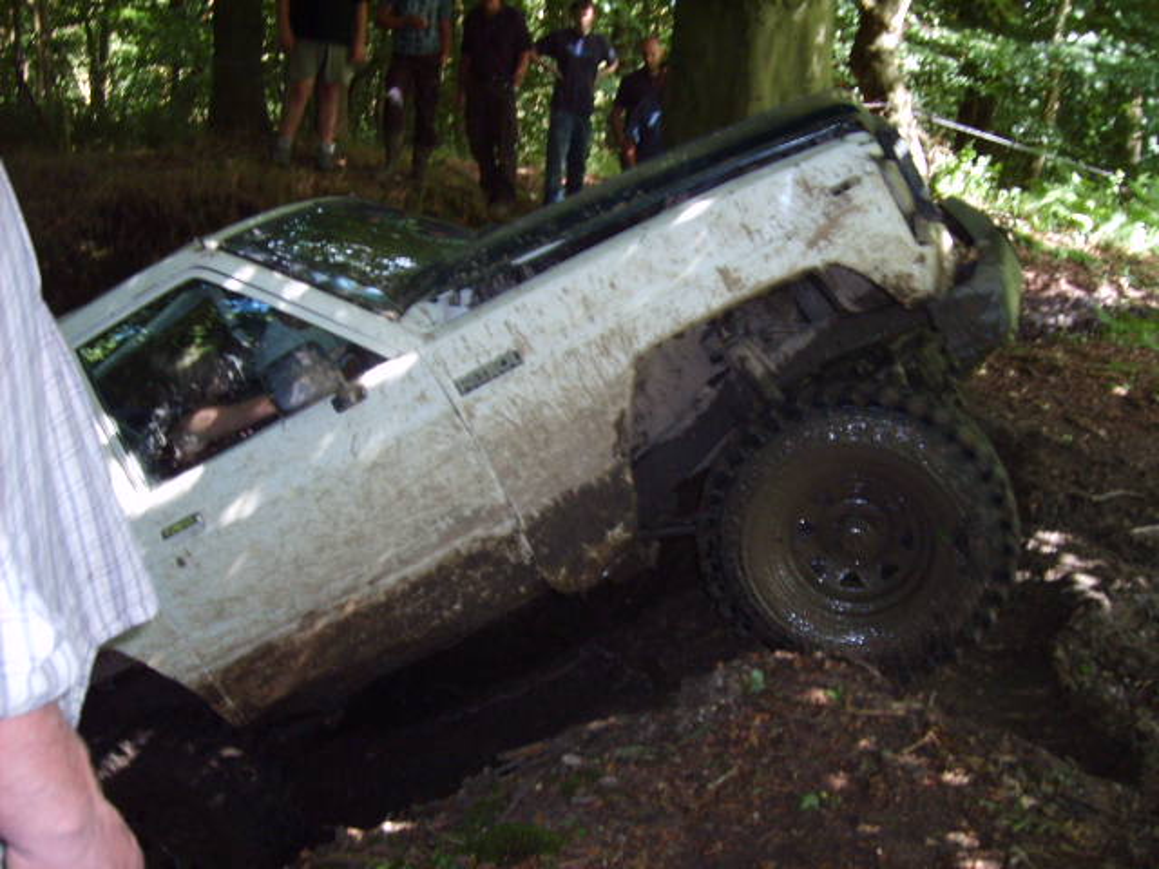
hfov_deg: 52.6
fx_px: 1172
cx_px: 580
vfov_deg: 40.7
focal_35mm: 35
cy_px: 434
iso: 100
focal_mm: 5.8
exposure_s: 1/45
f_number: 2.8
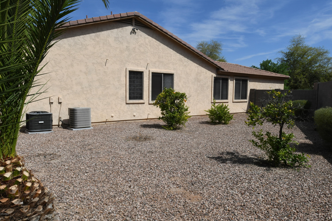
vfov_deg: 50.4
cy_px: 110
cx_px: 166
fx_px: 235
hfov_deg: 70.4
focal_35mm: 26
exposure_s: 1/800
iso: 400
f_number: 14
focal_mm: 17
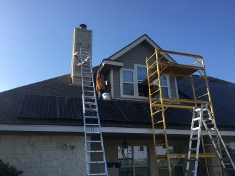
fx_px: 197
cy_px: 88
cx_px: 118
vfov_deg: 48.2
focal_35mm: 29
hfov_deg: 61.7
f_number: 2.2
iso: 25
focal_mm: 4.15
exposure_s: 1/777
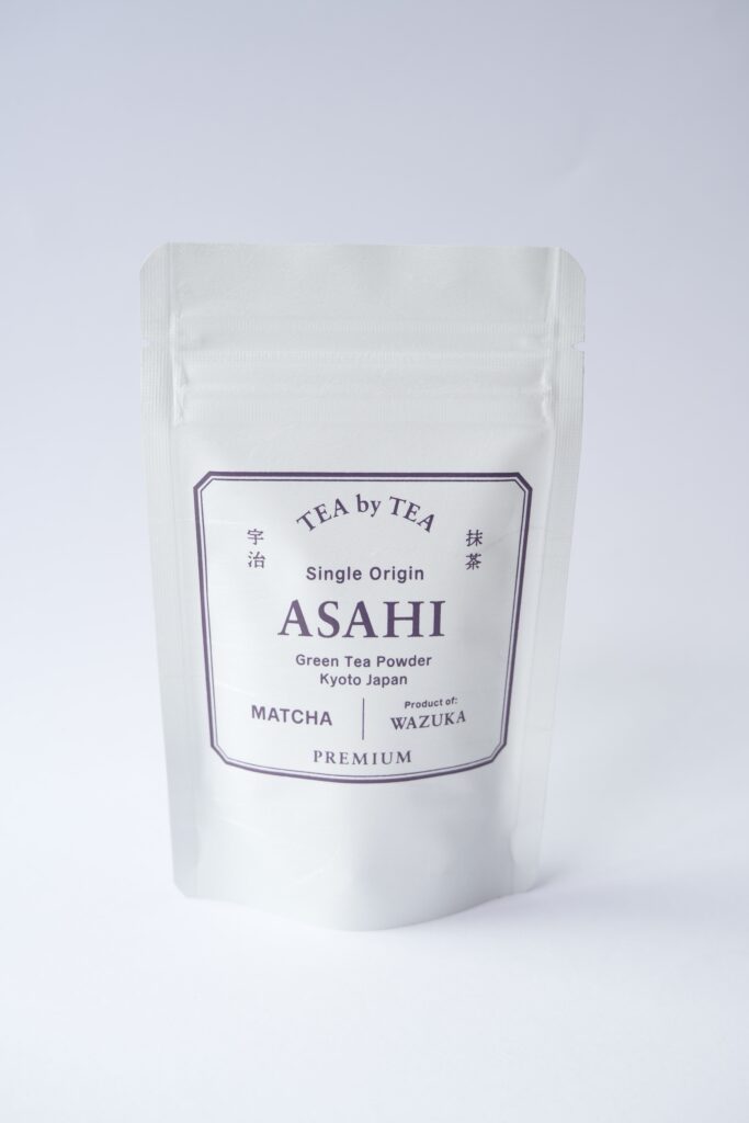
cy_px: 562
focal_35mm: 41
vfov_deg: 47.4
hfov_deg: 32.6
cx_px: 374
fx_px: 1279
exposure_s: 1/105
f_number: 4.4
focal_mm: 27.1
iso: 160
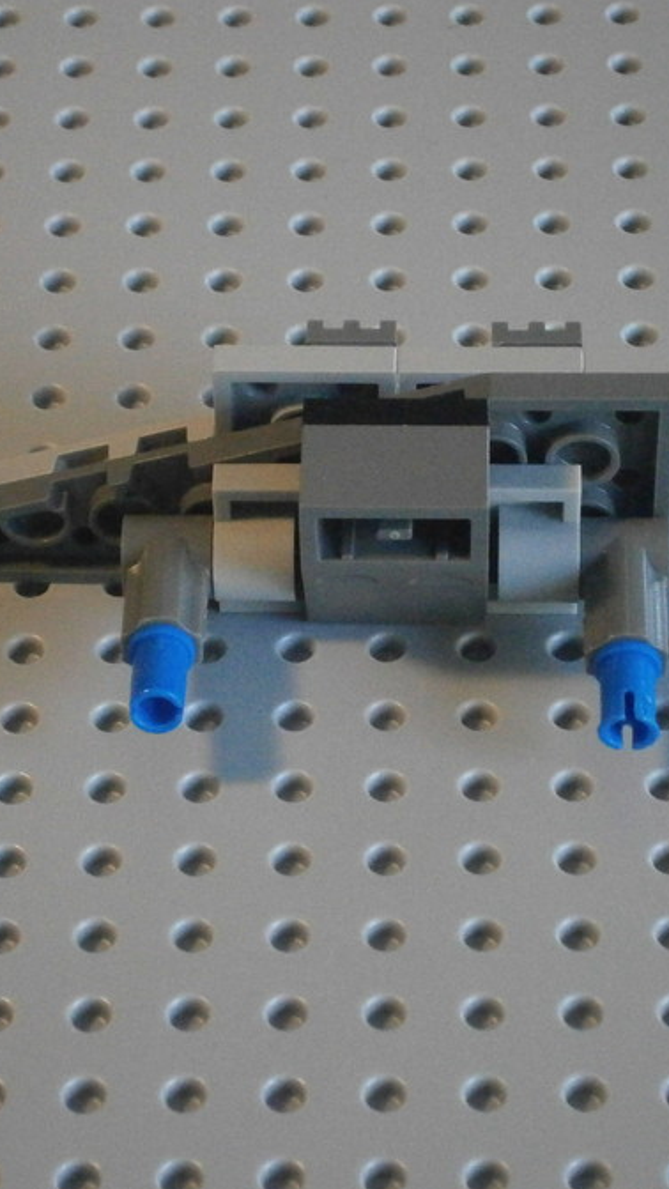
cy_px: 595
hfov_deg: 9.5
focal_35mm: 127
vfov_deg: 16.9
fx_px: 4005
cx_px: 416
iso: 800
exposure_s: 1/50
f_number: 4.9
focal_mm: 15.4
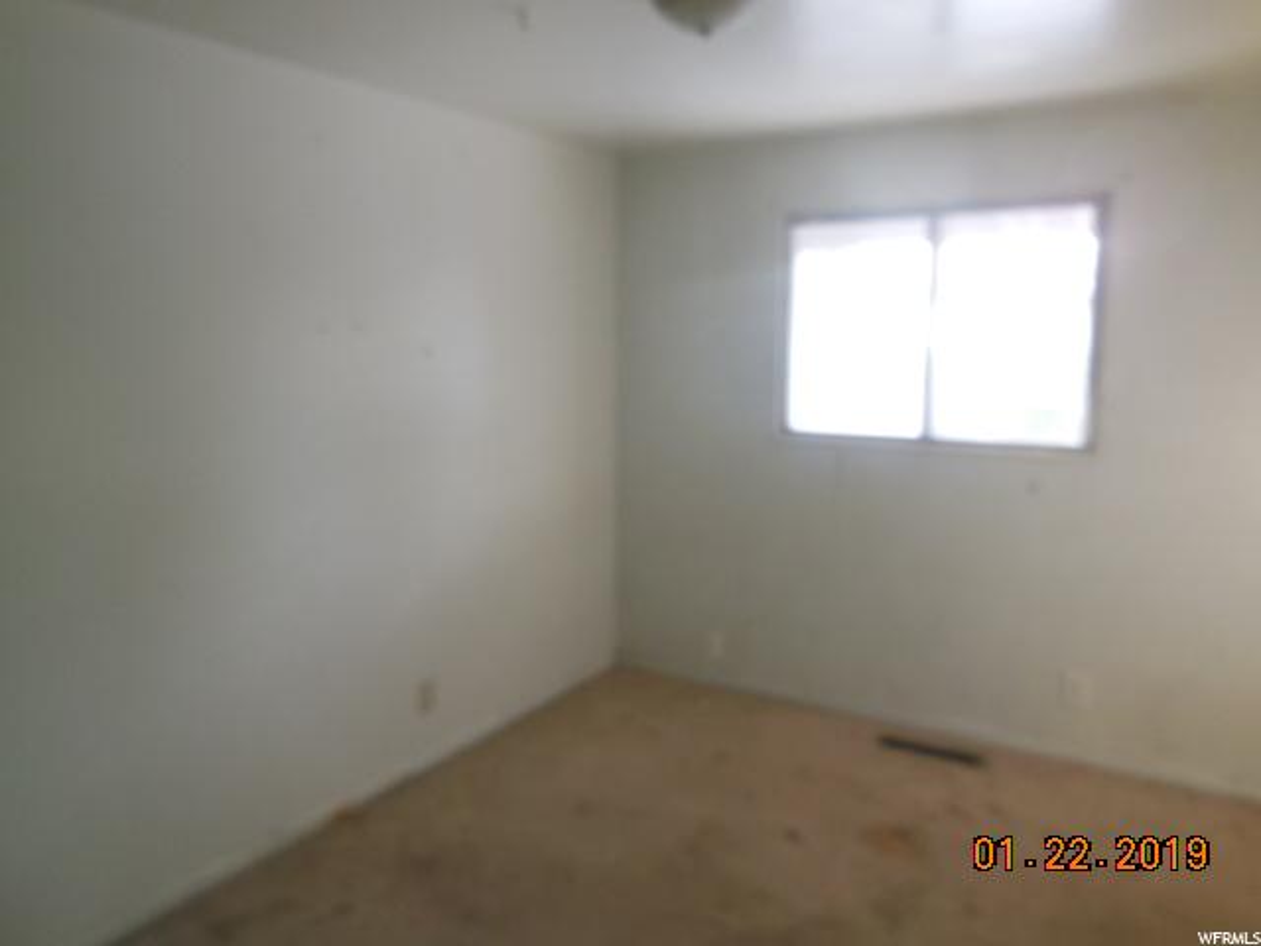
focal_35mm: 25
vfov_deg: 54.9
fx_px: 911
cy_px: 473
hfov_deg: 69.4
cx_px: 630
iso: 125
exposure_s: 1/40
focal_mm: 4.5
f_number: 3.1
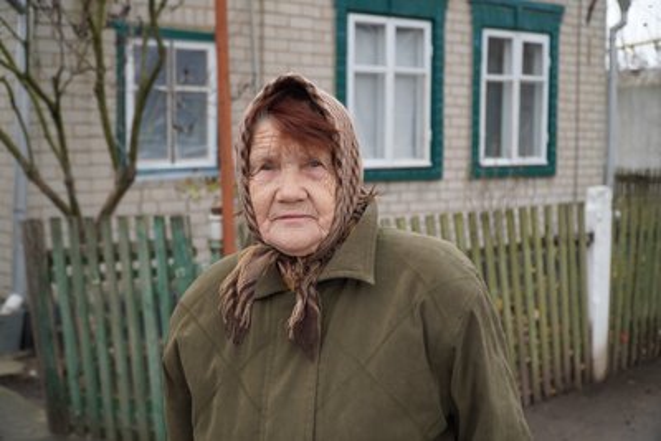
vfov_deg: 29.0
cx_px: 330
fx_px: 854
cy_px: 220
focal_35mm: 46
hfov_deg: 42.3
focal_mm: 31
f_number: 4
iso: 320
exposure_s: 1/160
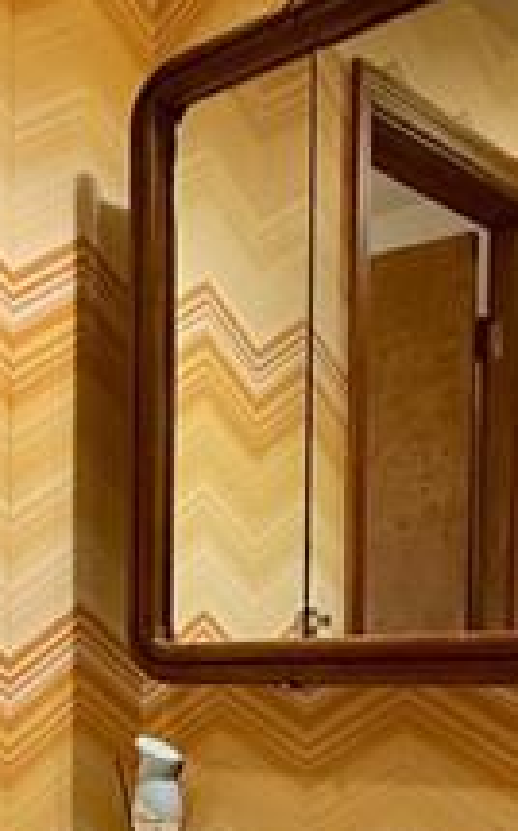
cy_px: 765
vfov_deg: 35.7
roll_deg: +1.1
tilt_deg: -4.3
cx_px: -46
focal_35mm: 53
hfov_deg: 23.0
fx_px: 1200
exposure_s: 1/60
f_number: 2.2
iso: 500
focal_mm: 2.22
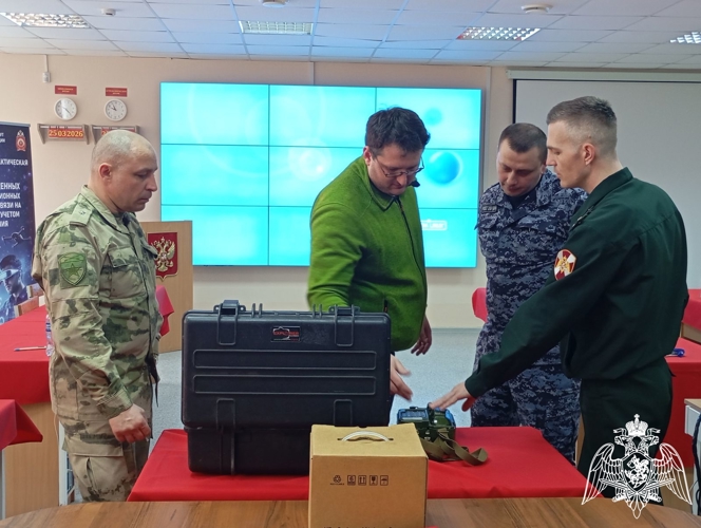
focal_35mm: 44
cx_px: 350
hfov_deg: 42.9
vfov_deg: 33.0
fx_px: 892
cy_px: 264
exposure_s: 1/33.3
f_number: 1.8
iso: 655
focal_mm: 4.27
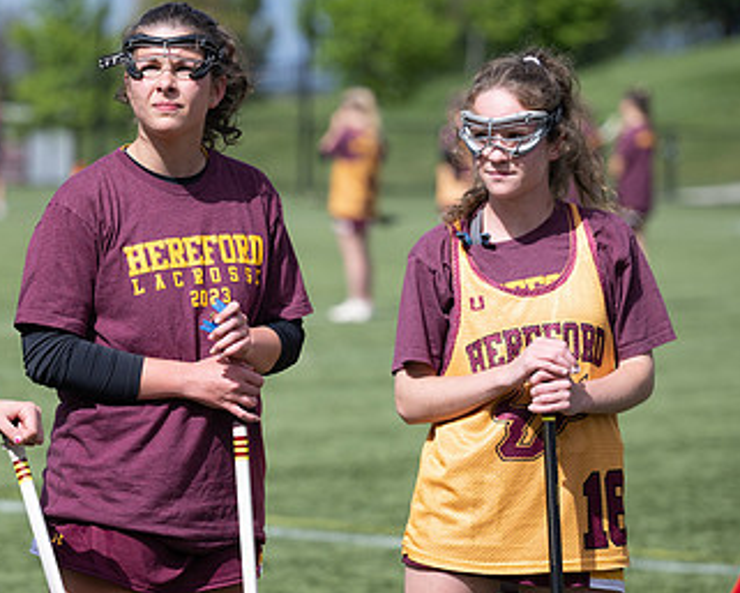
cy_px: 287
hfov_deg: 9.1
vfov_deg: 7.3
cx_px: 154
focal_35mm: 212
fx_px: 4644
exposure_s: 1/2000
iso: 160
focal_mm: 125
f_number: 3.5
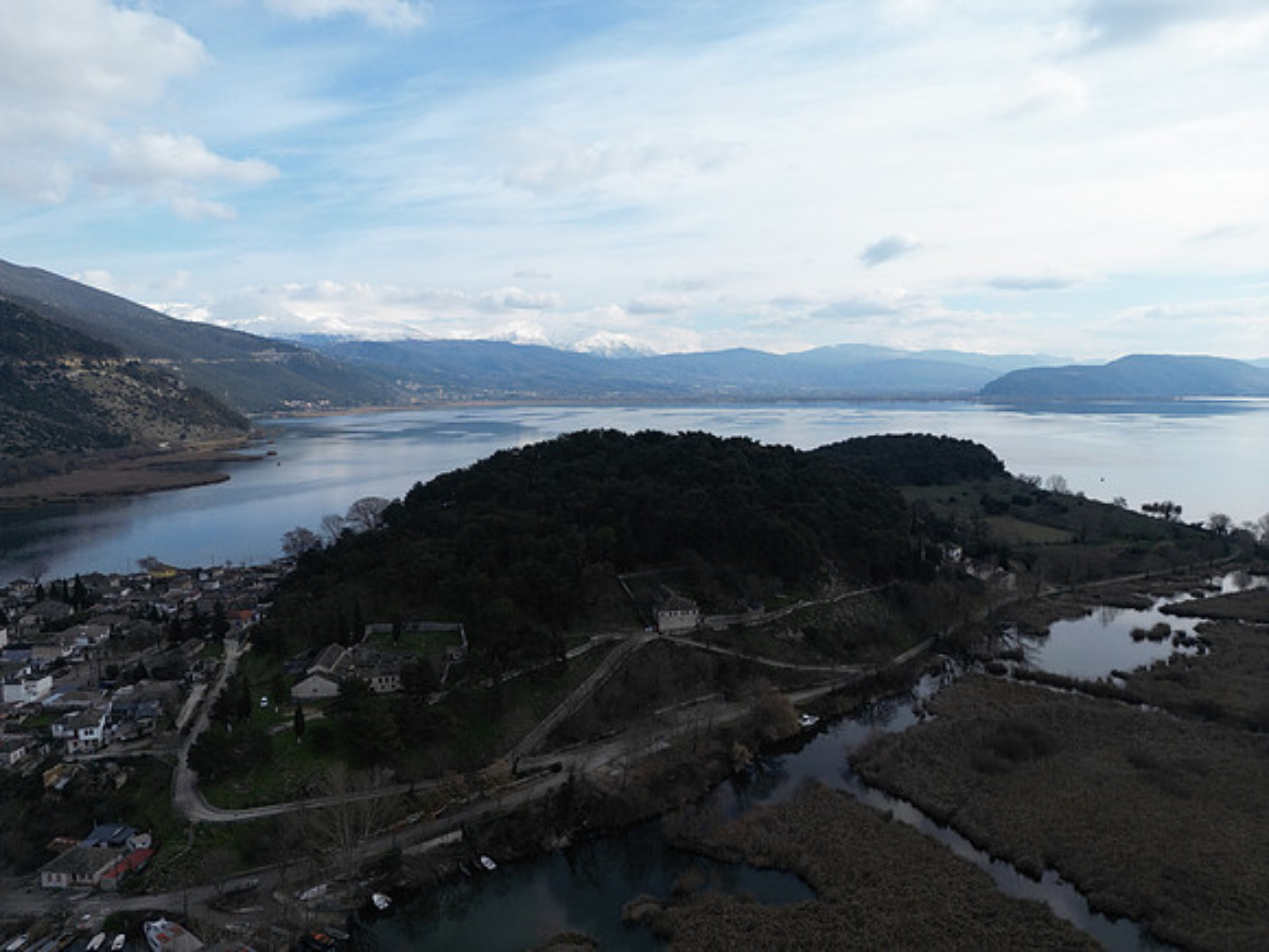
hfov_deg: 71.6
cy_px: 476
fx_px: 880
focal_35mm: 24
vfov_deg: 56.8
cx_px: 634
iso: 100
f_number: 1.7
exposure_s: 1/2500
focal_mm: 6.72
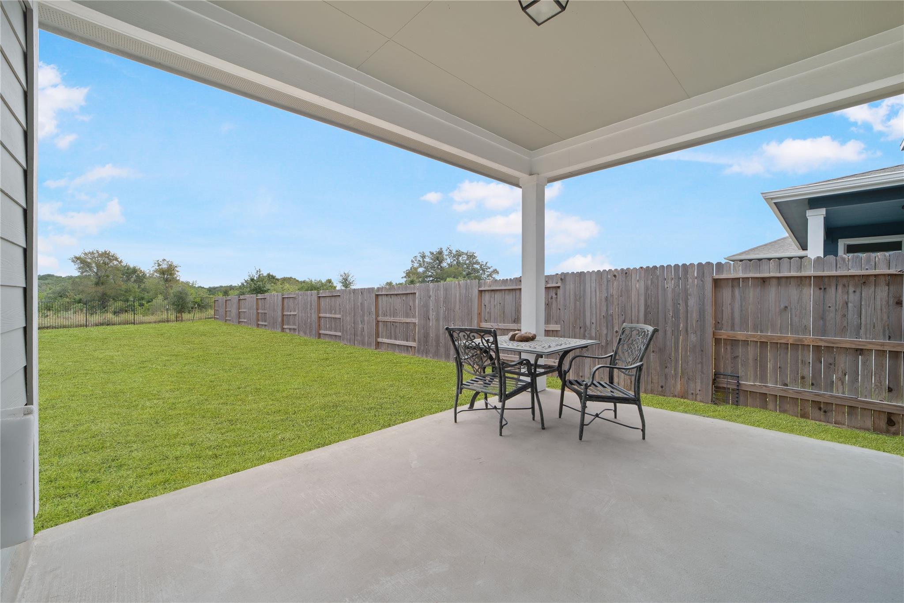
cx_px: 452
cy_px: 302
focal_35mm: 14
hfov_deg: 104.3
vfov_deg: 81.2
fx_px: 352
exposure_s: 1/200
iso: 320
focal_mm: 14
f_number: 8
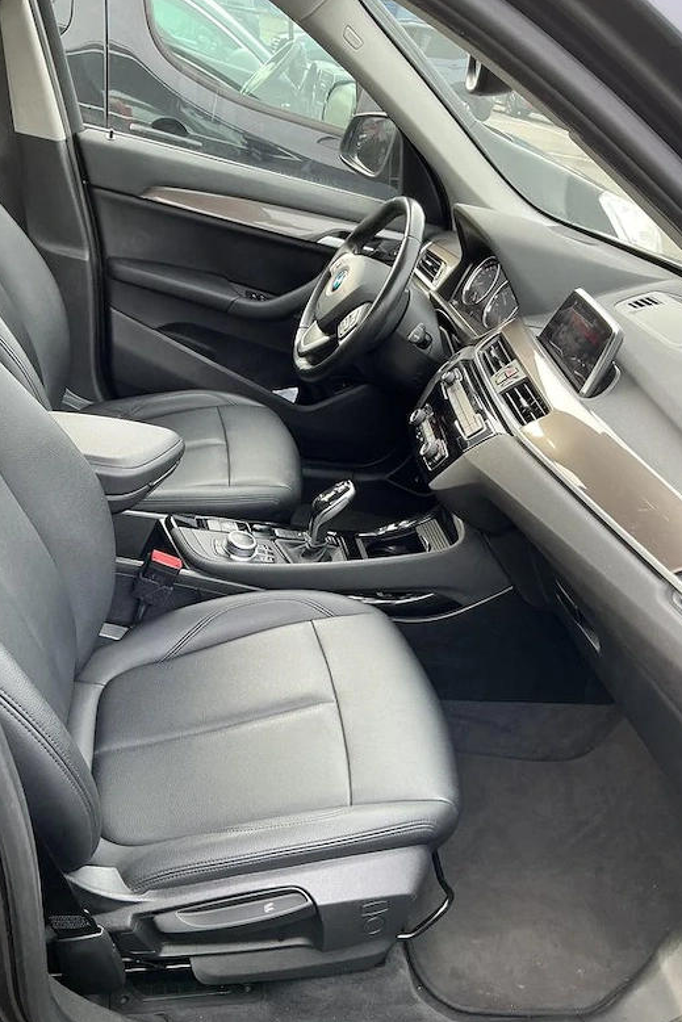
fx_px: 880
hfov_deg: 42.3
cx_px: 306
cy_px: 522
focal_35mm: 31
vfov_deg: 60.3
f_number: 1.8
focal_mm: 3
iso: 64
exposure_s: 1/100
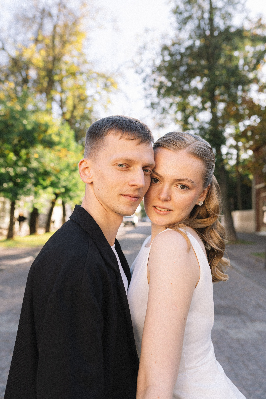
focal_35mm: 35
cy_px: 200
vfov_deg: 54.4
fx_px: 388
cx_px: 133
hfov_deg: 37.9
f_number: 3.2
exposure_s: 1/640
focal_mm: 35
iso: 400
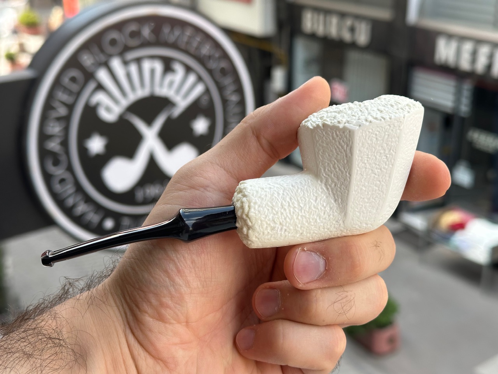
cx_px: 249
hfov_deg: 39.7
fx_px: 691
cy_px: 187
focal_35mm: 48
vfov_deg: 30.3
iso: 64
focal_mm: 6.86
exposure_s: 1/694
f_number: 1.78
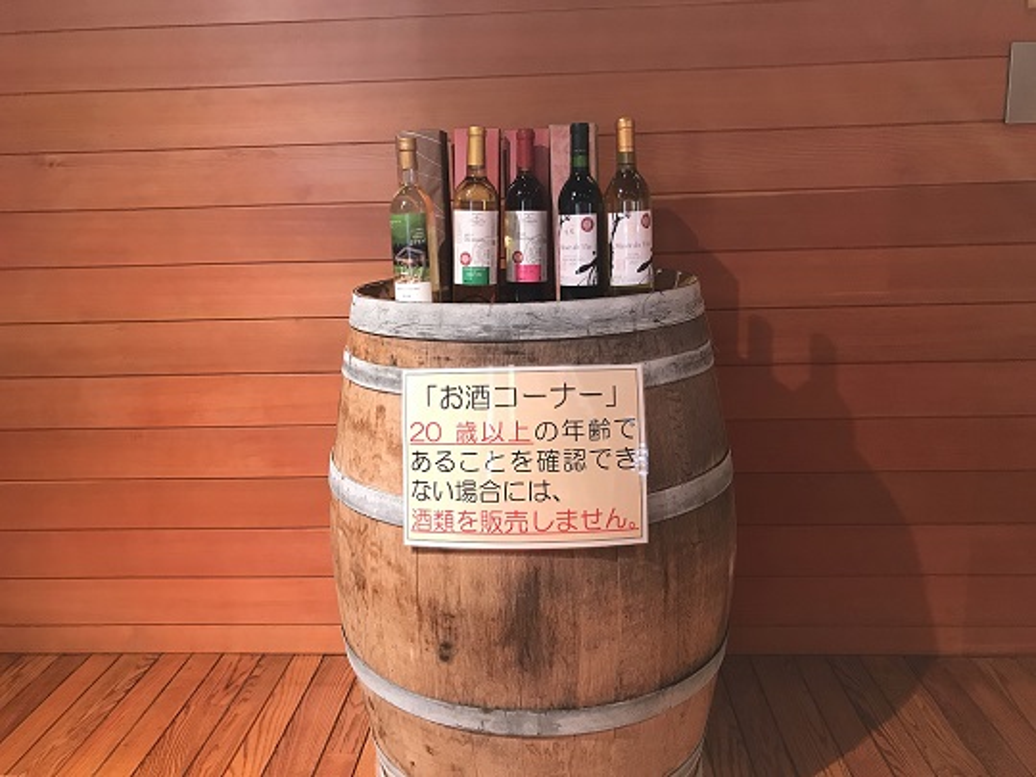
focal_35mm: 28
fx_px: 838
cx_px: 518
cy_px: 388
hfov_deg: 63.4
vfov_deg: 49.7
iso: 40
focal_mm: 3.99
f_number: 1.8
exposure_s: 1/15
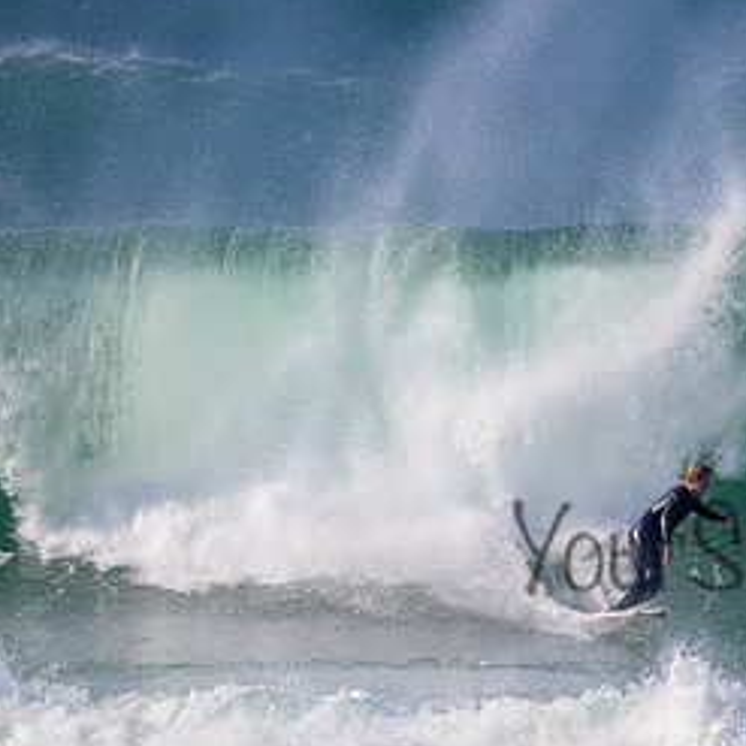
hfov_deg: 1.7
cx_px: 825
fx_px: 25820
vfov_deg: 1.7
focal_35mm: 1059
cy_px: 521
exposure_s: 1/2000
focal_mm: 530
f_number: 11
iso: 1100
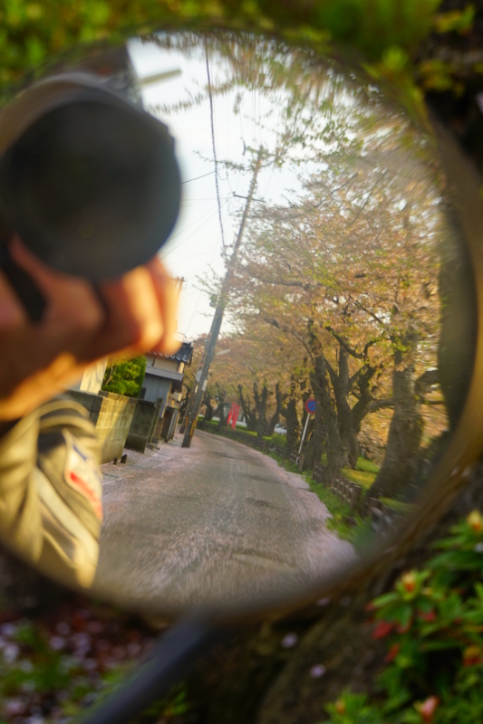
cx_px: 242
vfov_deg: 25.1
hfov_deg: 16.8
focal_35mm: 81
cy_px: 362
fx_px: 1631
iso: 100
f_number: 5.6
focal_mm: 54
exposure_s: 1/125
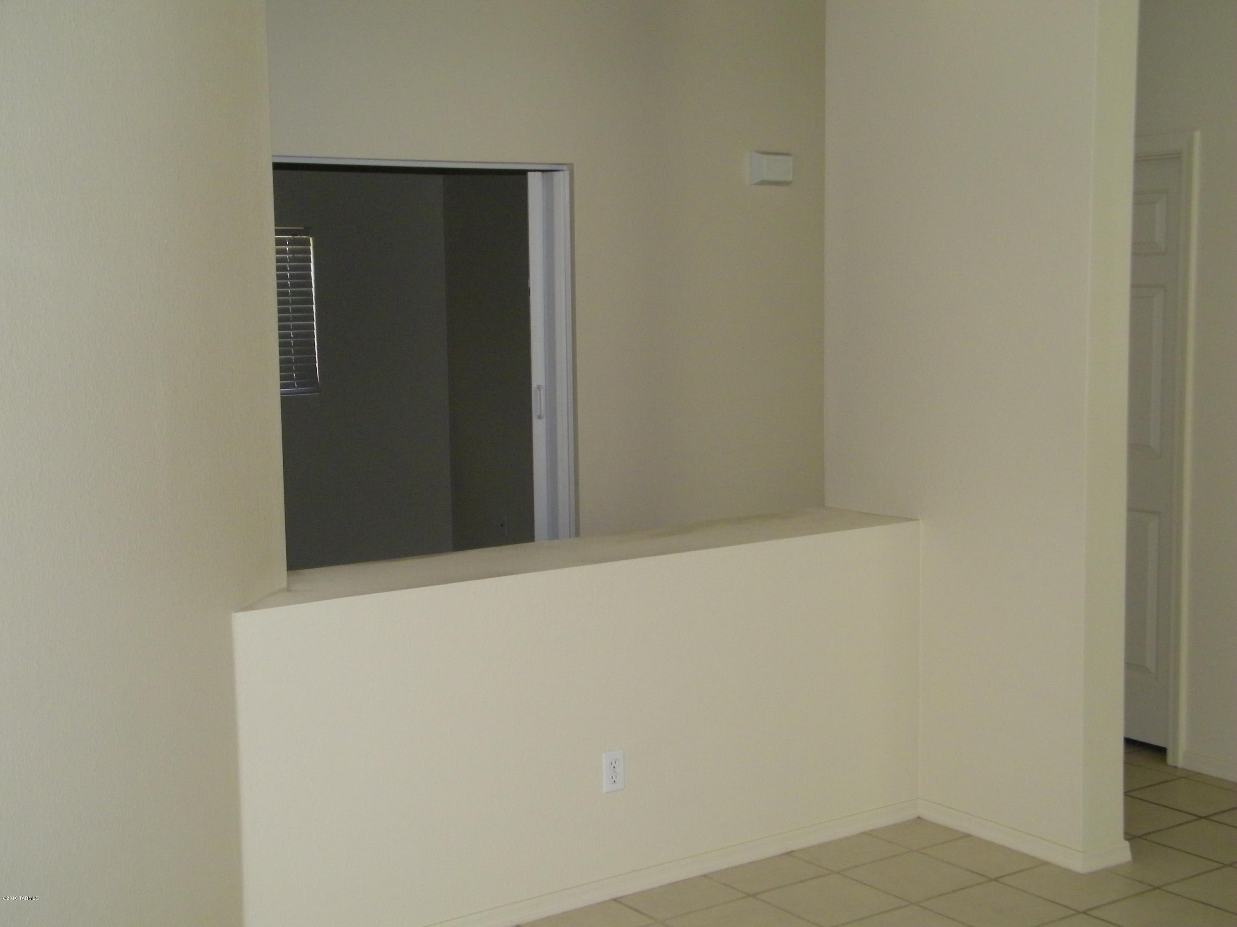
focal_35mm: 47
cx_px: 618
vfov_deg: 30.9
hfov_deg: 40.4
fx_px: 1680
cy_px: 464
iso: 200
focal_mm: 8.3
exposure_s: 1/125
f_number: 3.9
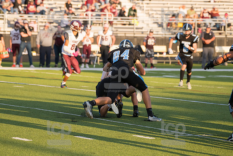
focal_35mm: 240
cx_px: 116
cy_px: 78
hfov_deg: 8.6
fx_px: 1554
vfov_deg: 5.7
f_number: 5.6
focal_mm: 240
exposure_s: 1/2000
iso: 1250
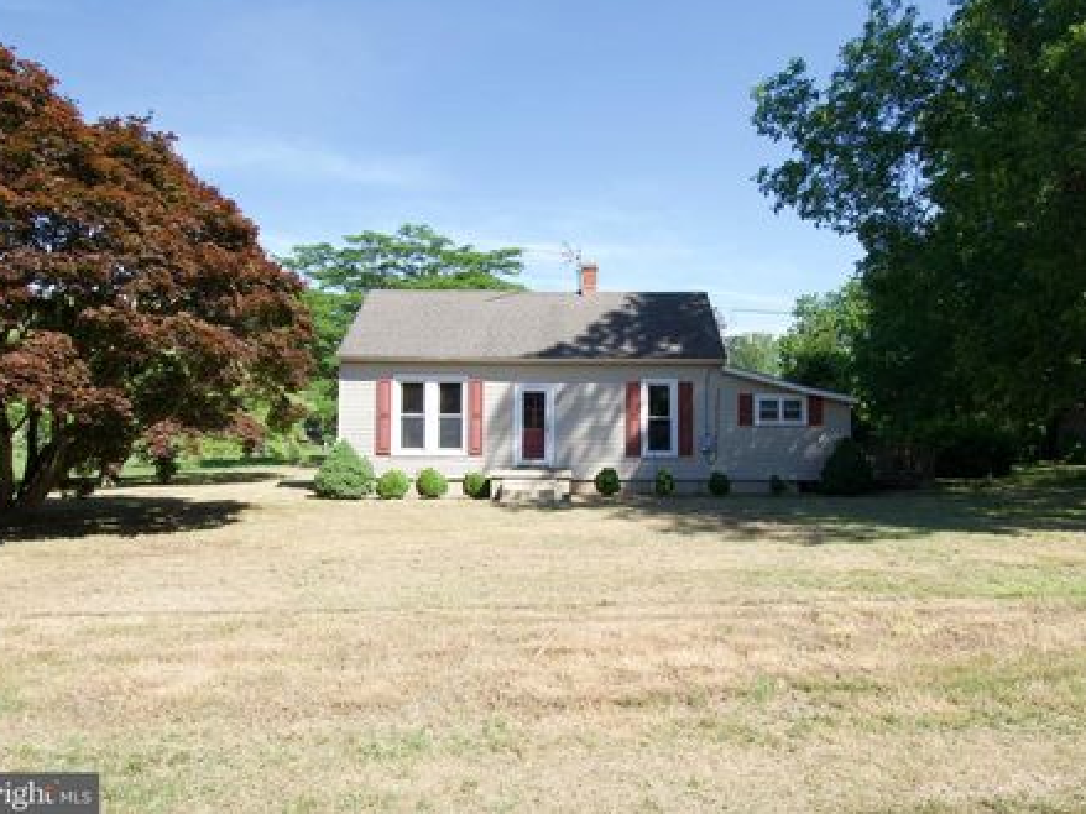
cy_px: 405
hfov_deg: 73.8
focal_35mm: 23
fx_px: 721
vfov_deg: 58.9
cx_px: 584
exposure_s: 1/400
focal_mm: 14
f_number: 14
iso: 1000
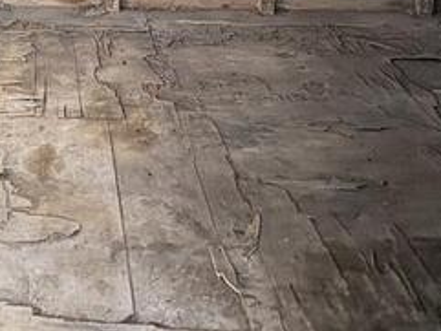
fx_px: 663
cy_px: -176
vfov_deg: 22.6
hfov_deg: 33.2
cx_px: -15
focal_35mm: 52
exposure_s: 1/354
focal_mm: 2.22
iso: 64
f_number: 2.2
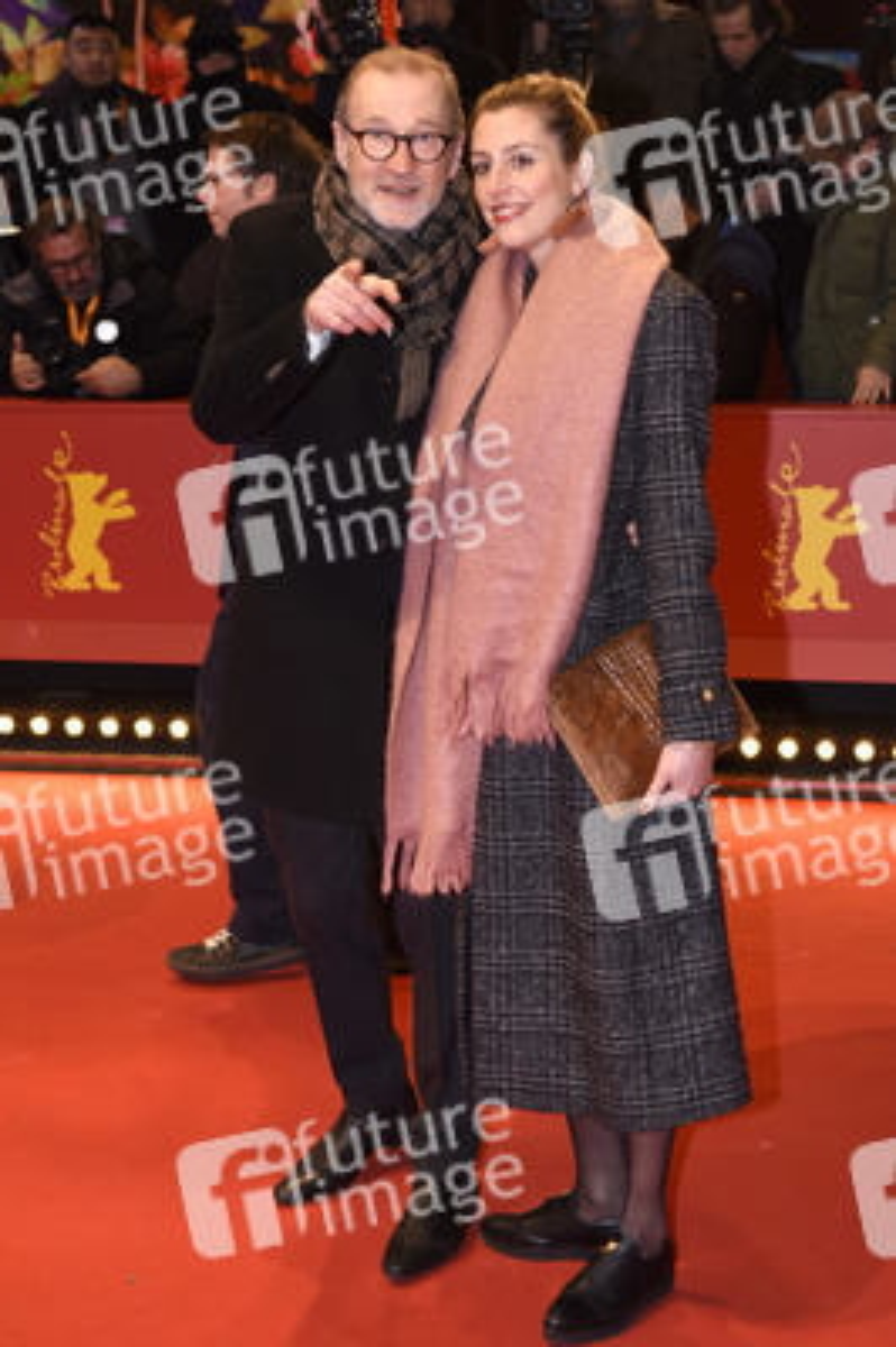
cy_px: 674
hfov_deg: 28.0
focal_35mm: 48
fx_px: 1795
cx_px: 448
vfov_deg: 41.1
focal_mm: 32
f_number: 3.2
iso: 640
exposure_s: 1/400
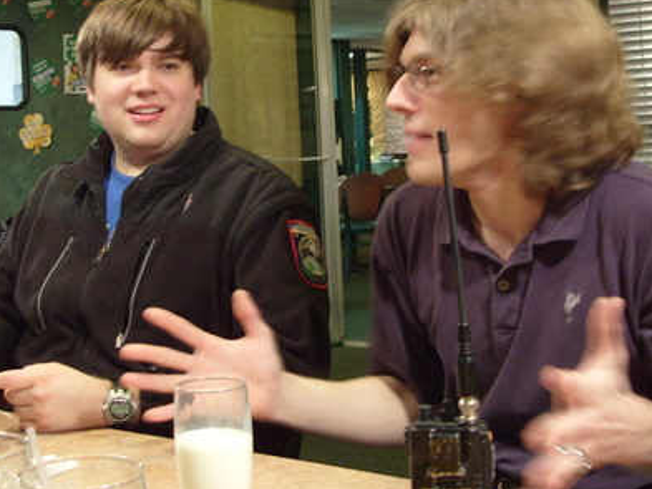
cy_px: 177
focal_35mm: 57
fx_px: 1074
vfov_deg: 25.6
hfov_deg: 33.7
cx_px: 259
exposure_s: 1/6
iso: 200
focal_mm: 7.8
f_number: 2.8
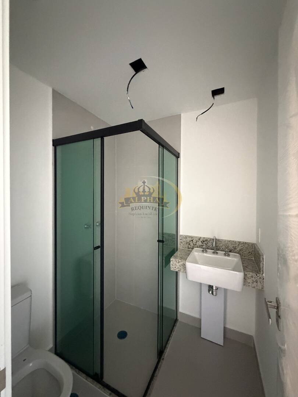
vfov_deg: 102.1
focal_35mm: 14
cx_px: 149
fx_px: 161
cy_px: 198
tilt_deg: -0.4
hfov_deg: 85.7
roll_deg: -0.7
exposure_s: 1/52
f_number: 2.2
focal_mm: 2.22
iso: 1250
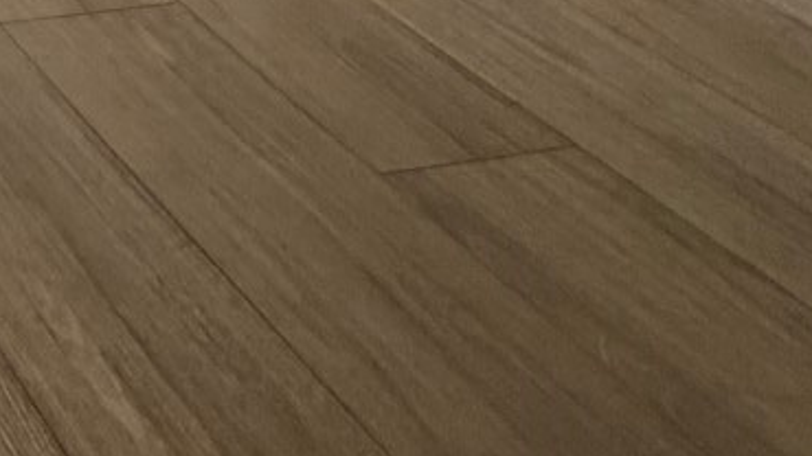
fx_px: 1421
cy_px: -787
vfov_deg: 12.2
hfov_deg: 25.1
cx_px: -375
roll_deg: -1.3
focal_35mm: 66
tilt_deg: +1.7
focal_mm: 2.22
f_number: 2.2
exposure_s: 1/60
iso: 200
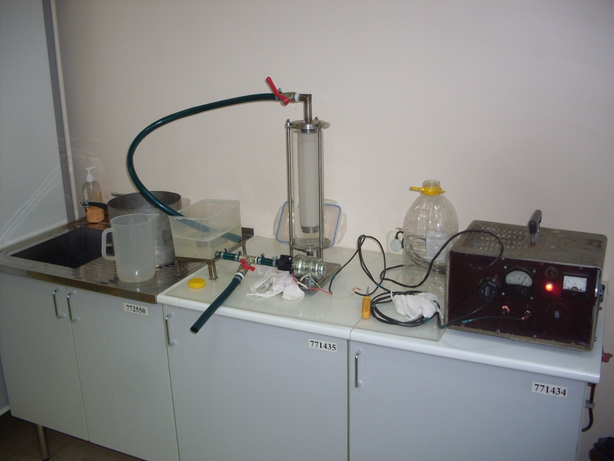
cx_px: 307
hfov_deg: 49.0
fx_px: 674
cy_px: 230
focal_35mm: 38
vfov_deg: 37.7
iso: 100
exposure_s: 1/45
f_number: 2.8
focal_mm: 6.3
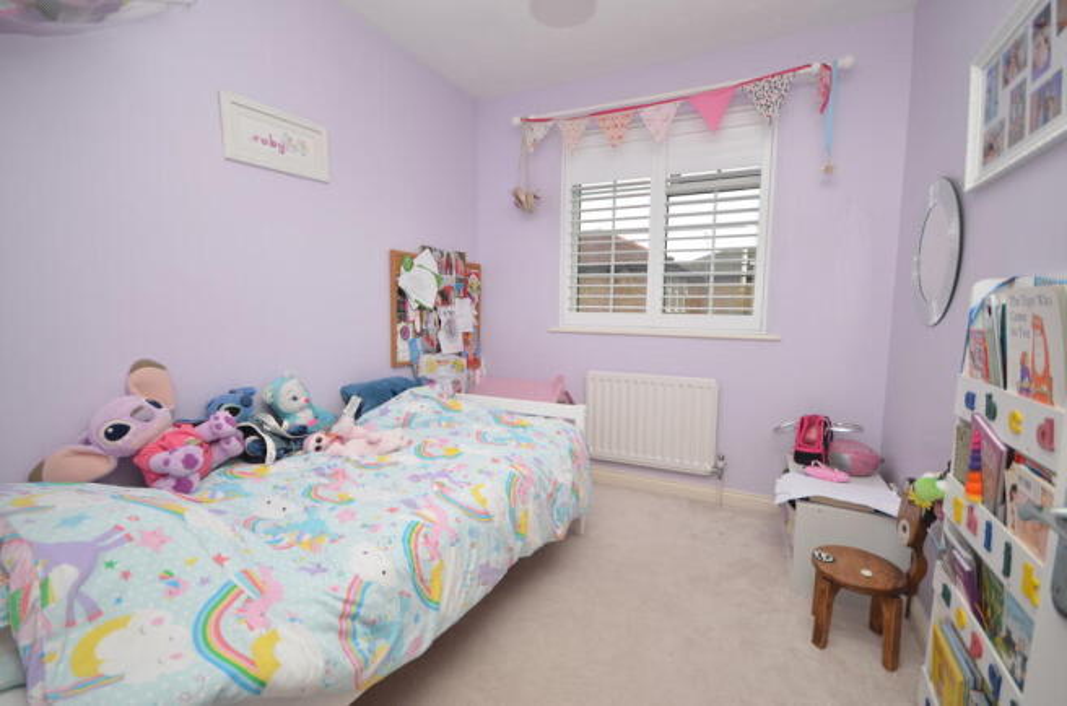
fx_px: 444
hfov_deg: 100.5
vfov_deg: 77.0
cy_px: 353
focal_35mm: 15
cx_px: 534
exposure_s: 1/60
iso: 100
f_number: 4
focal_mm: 10
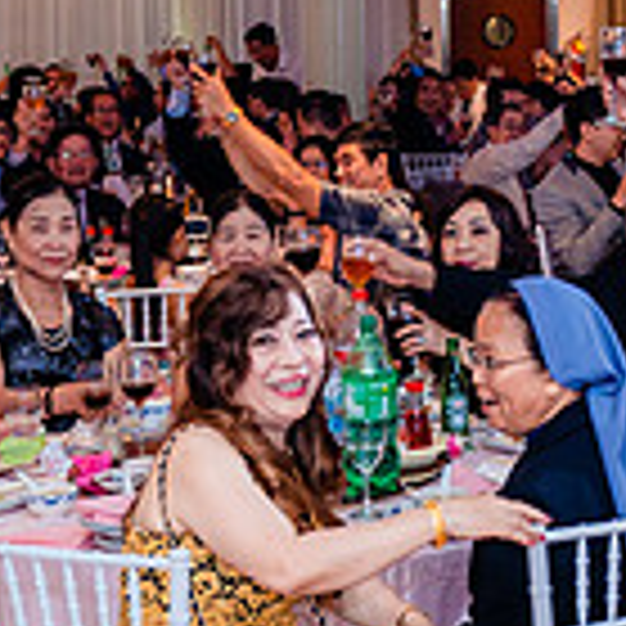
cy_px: 196
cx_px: 558
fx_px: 2026
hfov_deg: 17.3
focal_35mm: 99
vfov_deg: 17.5
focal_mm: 28
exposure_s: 1/160
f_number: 3.5
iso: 800
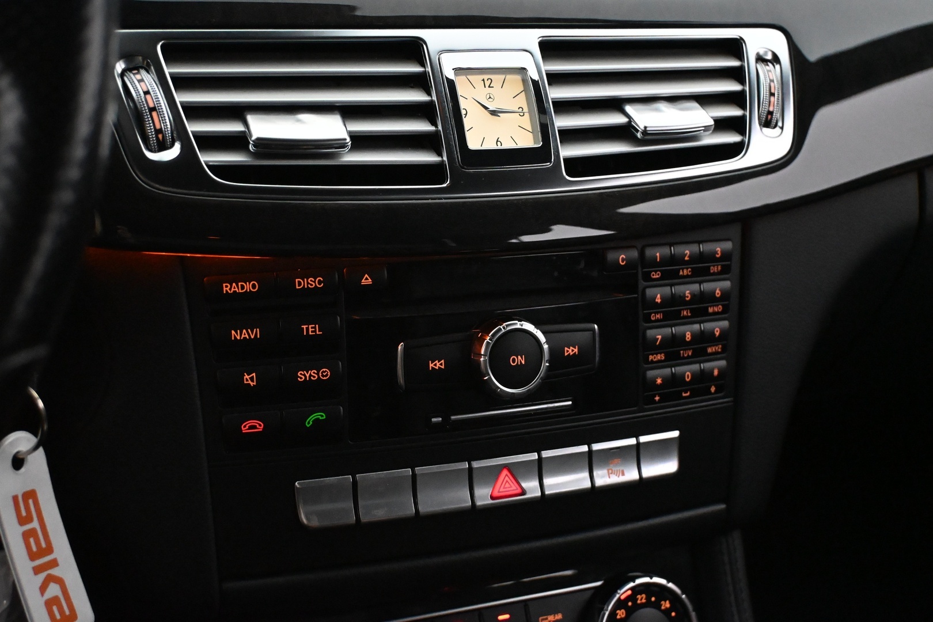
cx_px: 466
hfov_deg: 36.9
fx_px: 1399
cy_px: 311
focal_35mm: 54
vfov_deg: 25.1
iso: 8000
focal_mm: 36
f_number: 5.3
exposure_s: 1/60
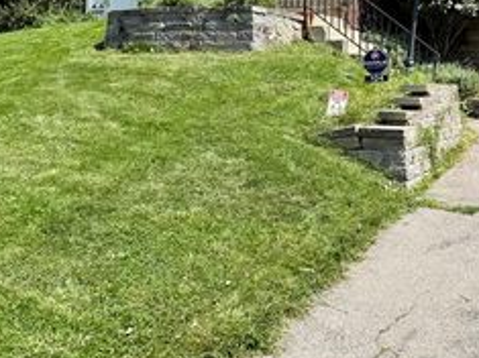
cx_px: 434
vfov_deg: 27.6
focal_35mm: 51
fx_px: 705
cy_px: 42
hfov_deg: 35.3
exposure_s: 1/3279
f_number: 1.78
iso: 80
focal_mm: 6.76
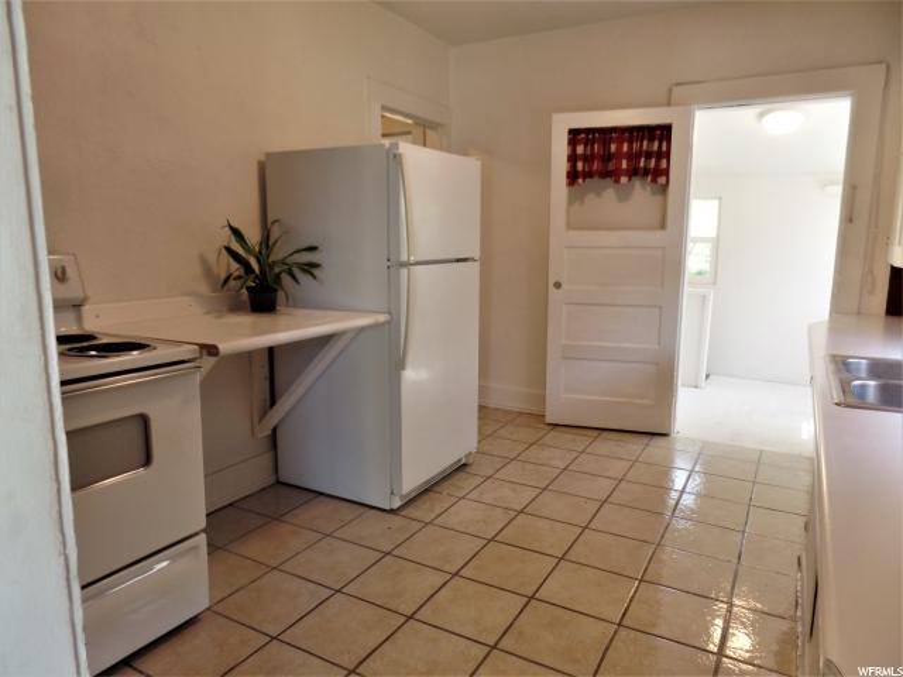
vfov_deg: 58.9
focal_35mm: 23
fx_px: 600
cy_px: 338
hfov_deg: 73.9
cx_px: 452
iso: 120
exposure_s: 1/30
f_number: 2.8
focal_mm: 4.1
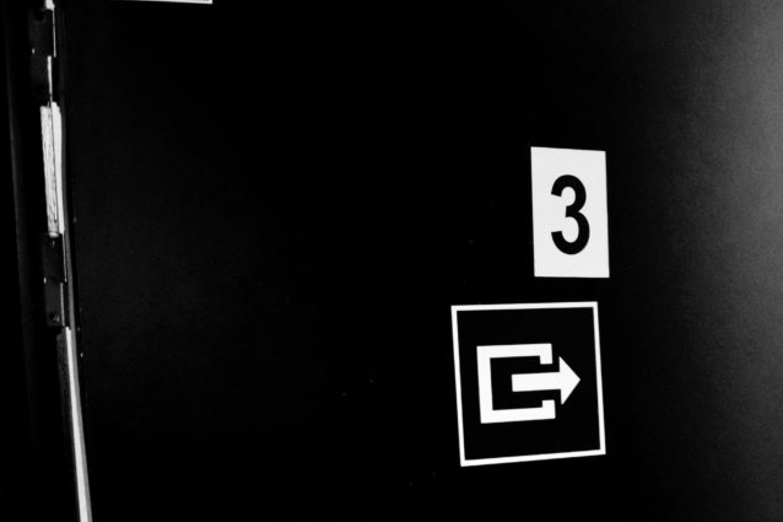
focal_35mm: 53
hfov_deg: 36.7
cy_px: 418
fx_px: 1152
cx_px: 583
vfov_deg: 25.1
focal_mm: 22
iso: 6400
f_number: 3.8
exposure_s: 1/10
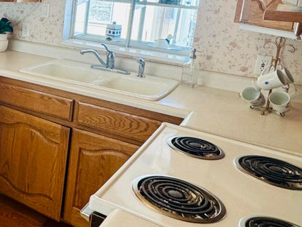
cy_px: 60
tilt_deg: -12.6
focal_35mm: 45
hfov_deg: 37.4
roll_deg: -3.2
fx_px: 393
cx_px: -3
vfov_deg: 31.7
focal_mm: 2.22
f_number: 2.2
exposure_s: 1/120
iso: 160
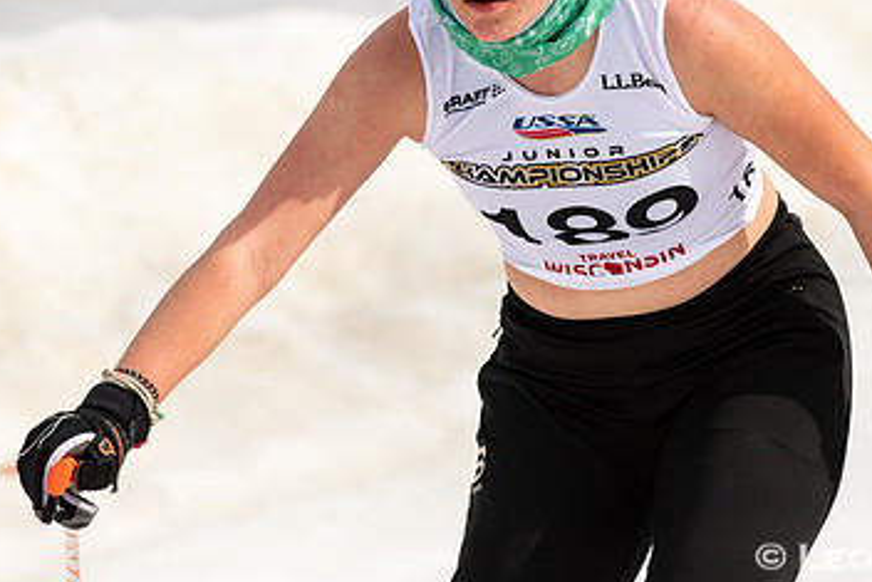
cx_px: 520
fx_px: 17979
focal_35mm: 742
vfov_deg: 1.9
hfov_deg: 2.8
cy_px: 135
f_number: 5.6
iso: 400
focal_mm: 300
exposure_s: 1/2500
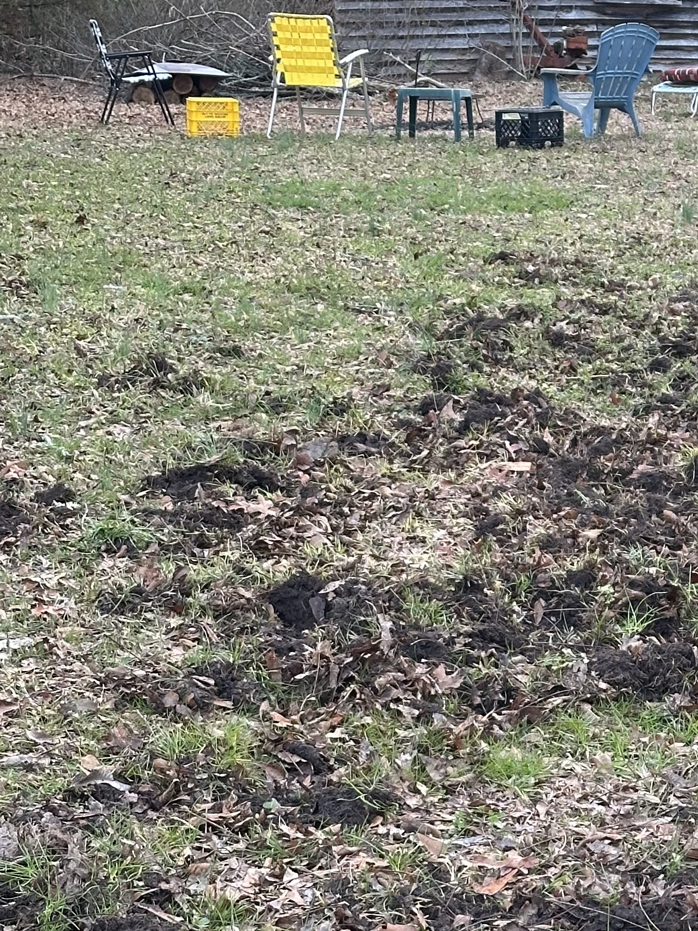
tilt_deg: -10.8
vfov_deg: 18.5
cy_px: 634
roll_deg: -0.3
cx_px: 718
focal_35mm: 106
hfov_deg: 13.7
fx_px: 2851
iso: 100
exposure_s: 1/60
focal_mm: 6.86
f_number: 1.78
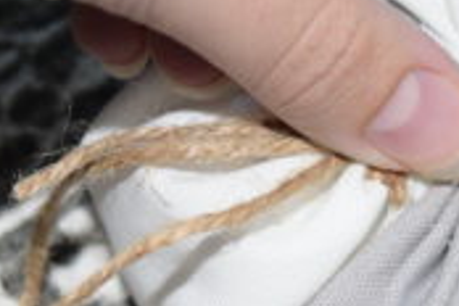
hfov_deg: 17.5
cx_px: 298
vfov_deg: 11.7
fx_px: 1484
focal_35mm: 116
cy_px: 249
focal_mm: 27
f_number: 4.5
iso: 800
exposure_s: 1/20
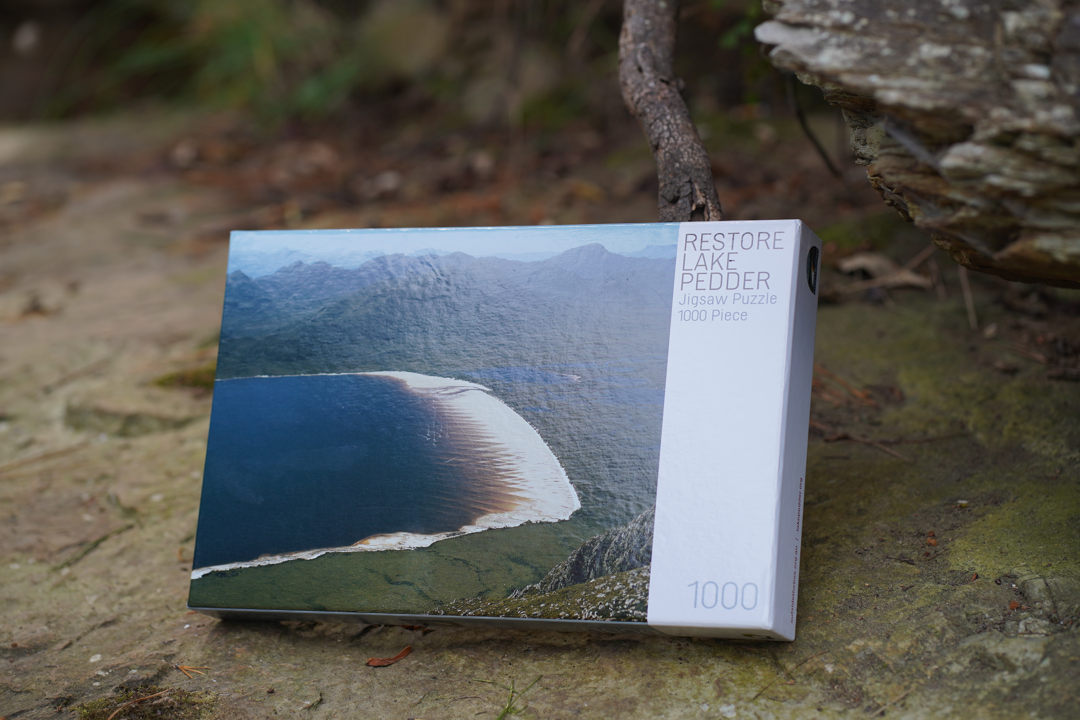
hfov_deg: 23.9
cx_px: 540
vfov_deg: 16.1
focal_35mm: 85
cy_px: 360
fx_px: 2550
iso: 100
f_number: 4
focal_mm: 85
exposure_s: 1/160
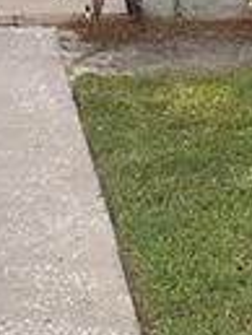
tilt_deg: -0.3
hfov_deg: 10.3
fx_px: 1386
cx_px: -34
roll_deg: -1.0
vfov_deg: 12.8
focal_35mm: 143
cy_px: -223
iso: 80
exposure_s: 1/810
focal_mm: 6.86
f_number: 1.78
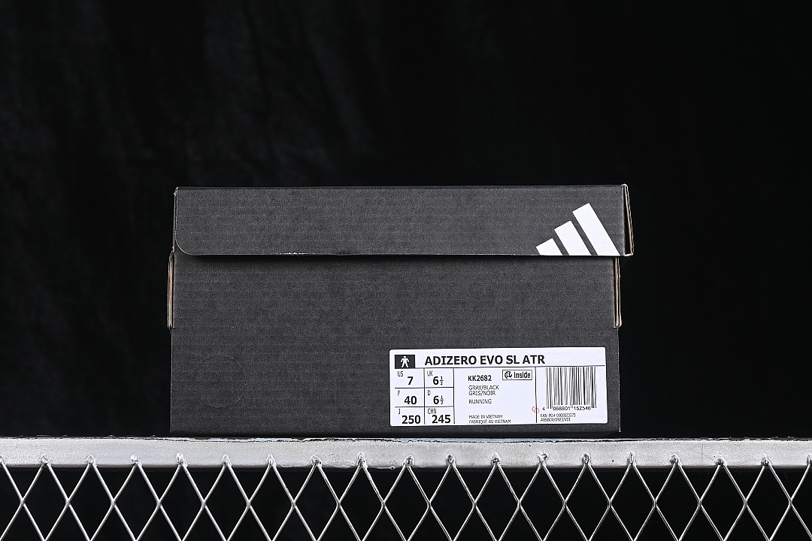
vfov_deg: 18.2
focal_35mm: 75
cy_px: 270
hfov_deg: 27.0
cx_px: 406
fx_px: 1692
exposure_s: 1/60
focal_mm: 50
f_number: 6.3
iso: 160
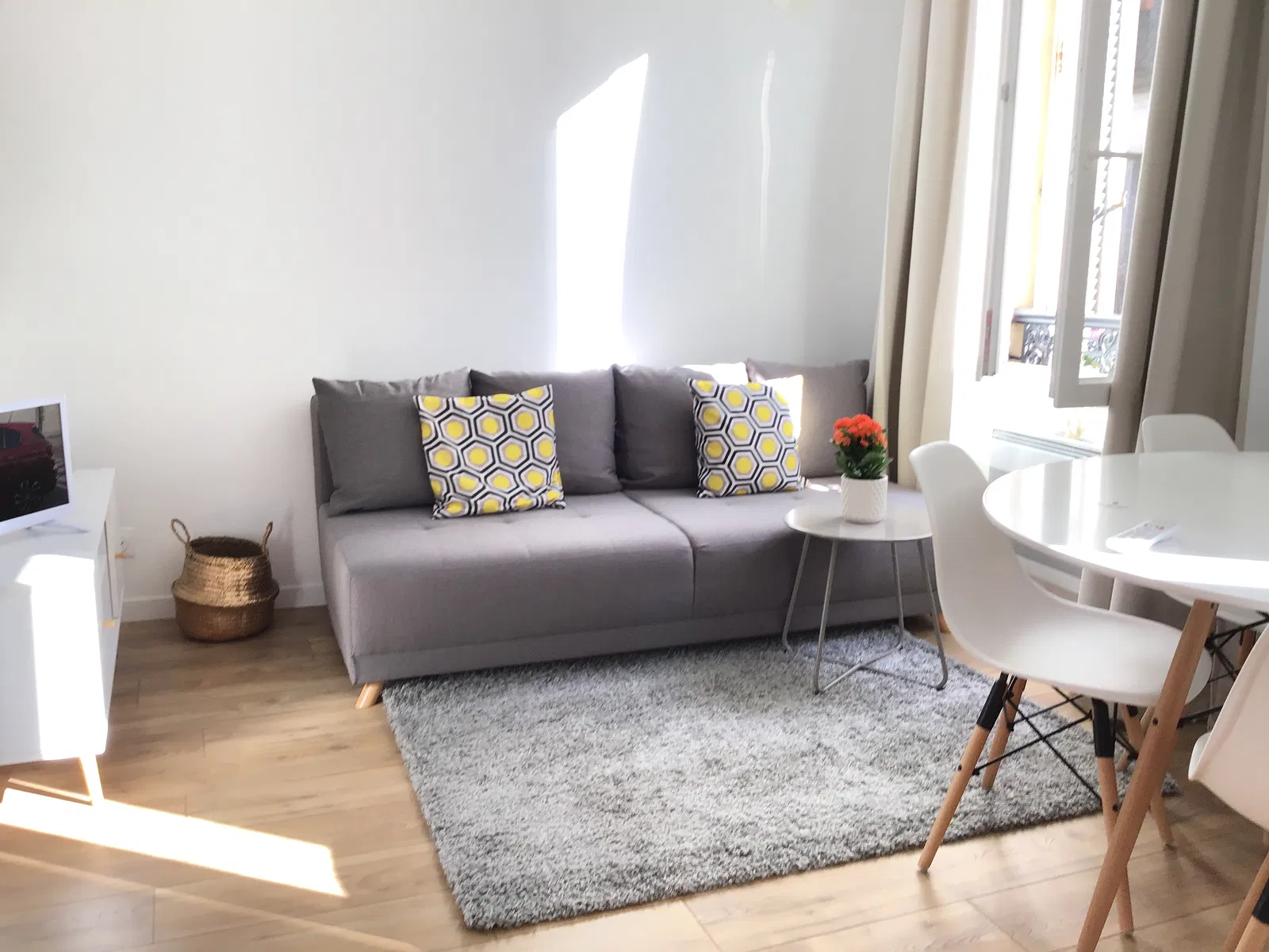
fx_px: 1136
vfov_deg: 45.4
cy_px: 476
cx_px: 634
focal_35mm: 31
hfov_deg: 58.4
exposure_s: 1/50
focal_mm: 3.3
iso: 25
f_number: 2.4
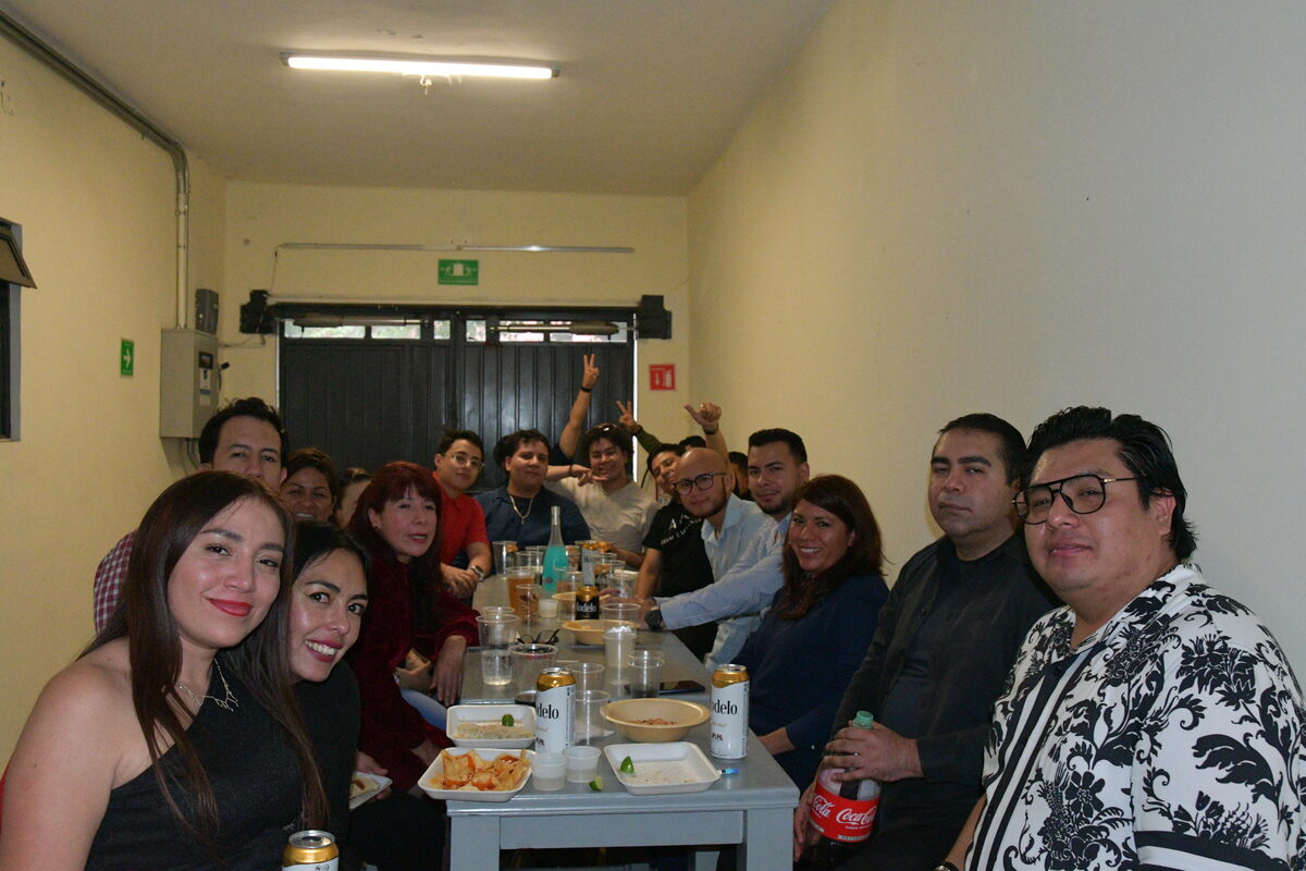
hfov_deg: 61.9
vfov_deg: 43.6
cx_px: 653
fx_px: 1088
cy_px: 436
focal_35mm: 30
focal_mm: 20
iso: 5000
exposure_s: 1/125
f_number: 8
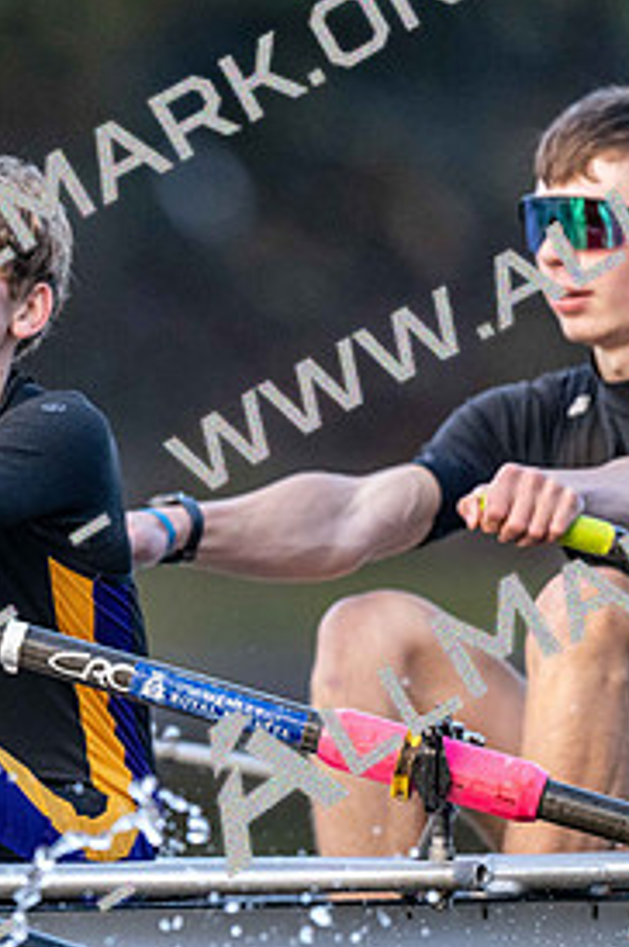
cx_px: -86
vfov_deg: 1.6
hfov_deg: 1.1
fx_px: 33419
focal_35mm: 1272
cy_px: 548
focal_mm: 600
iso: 4000
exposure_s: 1/2500
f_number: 4
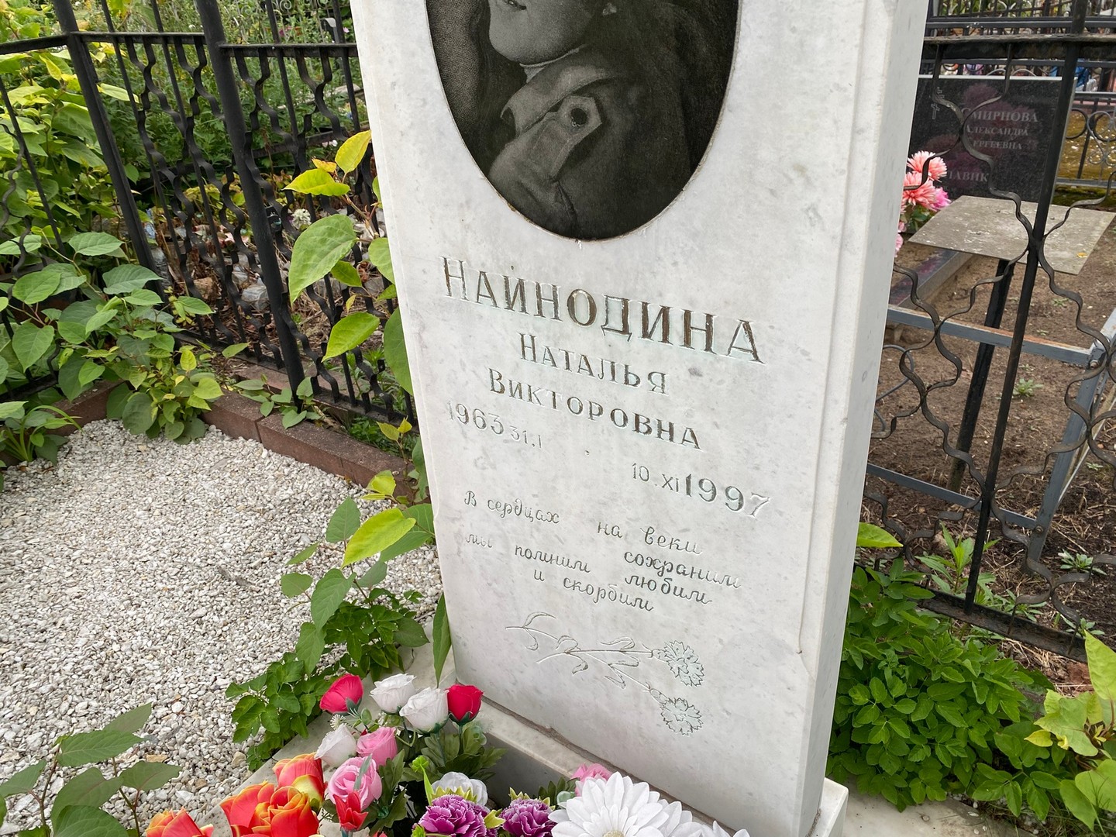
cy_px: 418
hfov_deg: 67.3
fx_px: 838
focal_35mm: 26
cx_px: 558
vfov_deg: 53.1
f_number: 1.8
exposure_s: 1/127
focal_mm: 4.25
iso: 32
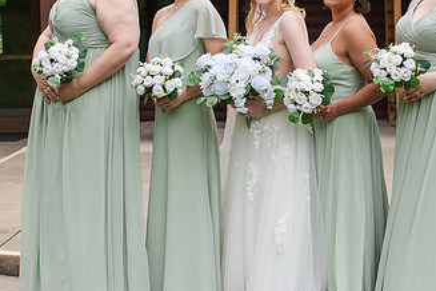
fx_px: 1090
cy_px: 177
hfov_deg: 22.6
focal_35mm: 90
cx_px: 261
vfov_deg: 15.2
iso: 140
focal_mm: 35
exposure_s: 1/1000
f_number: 3.5
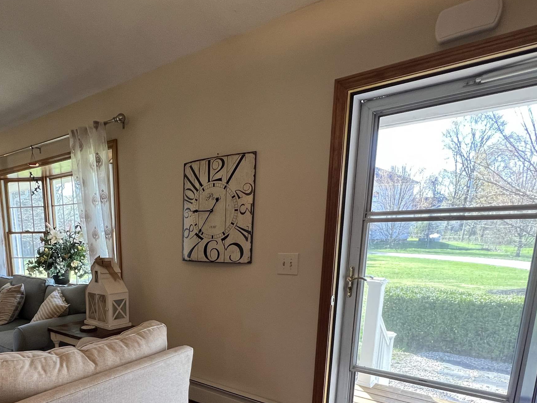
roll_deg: +1.2
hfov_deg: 70.8
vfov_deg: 55.1
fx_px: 357
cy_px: 318
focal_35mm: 23
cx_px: 162
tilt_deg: -13.0
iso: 200
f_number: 1.8
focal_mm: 1.57
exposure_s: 1/120
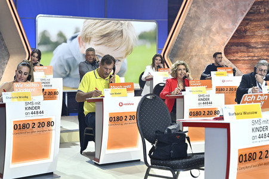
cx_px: 134
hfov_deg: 39.6
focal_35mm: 50
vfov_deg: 27.0
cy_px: 90
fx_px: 373
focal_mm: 50
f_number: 4
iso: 1000
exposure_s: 1/200
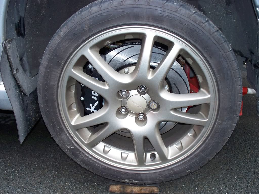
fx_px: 269
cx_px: 130
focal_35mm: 36
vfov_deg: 39.7
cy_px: 97
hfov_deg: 51.4
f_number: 2.8
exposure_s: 1/50
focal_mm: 7.54
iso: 200
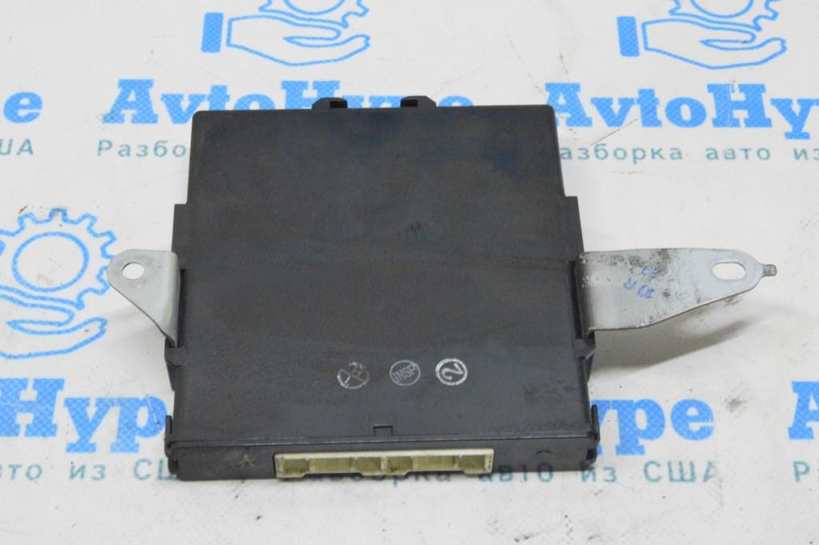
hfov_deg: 29.3
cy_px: 272
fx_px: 1568
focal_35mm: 69
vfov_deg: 19.7
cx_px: 410
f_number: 20
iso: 6400
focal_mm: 46
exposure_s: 1/15
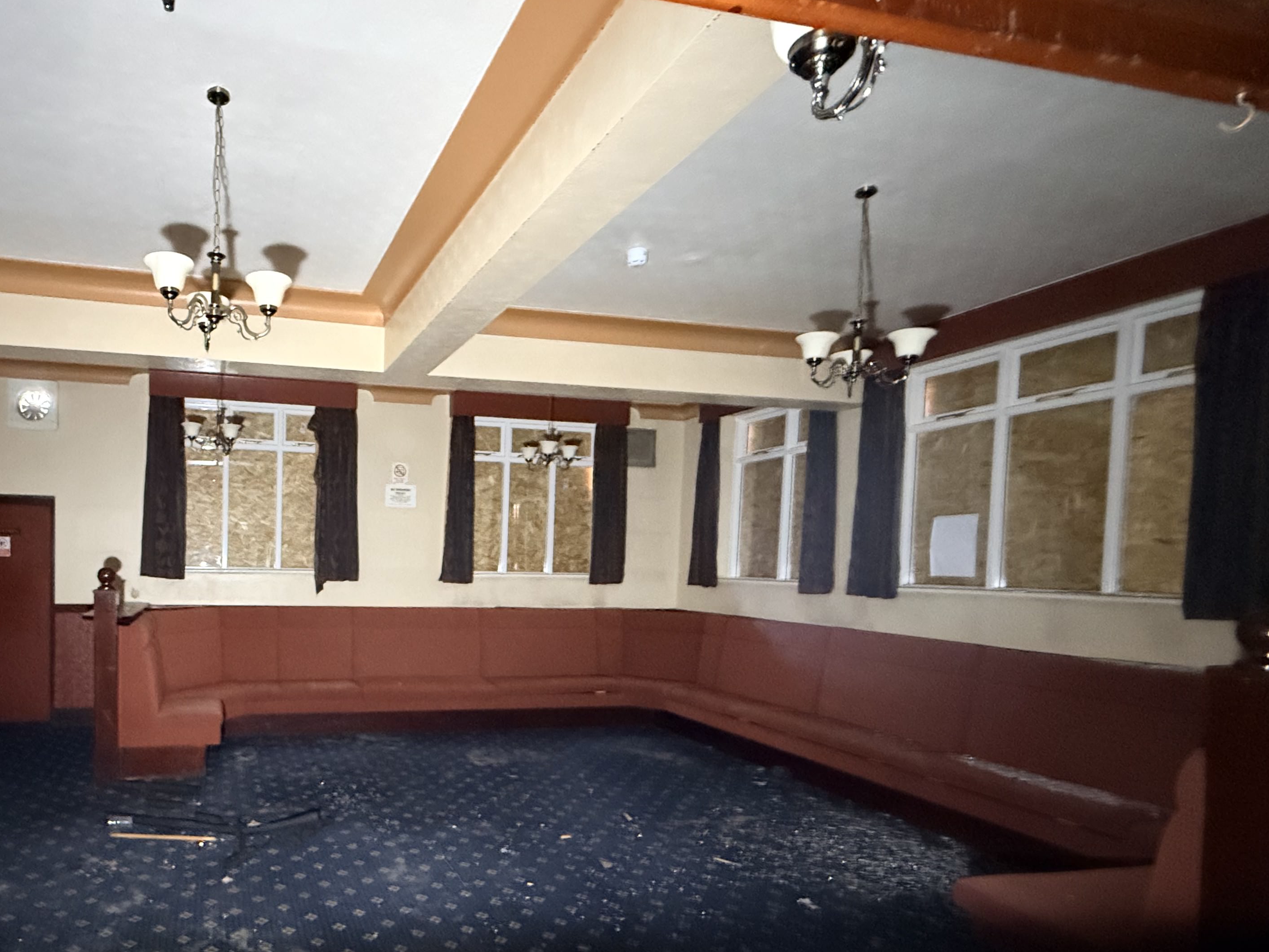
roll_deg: -1.7
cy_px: 588
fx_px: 733
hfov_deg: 77.5
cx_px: 366
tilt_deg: -2.1
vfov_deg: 65.1
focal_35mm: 20
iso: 1600
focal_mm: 2.22
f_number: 2.2
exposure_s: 1/34
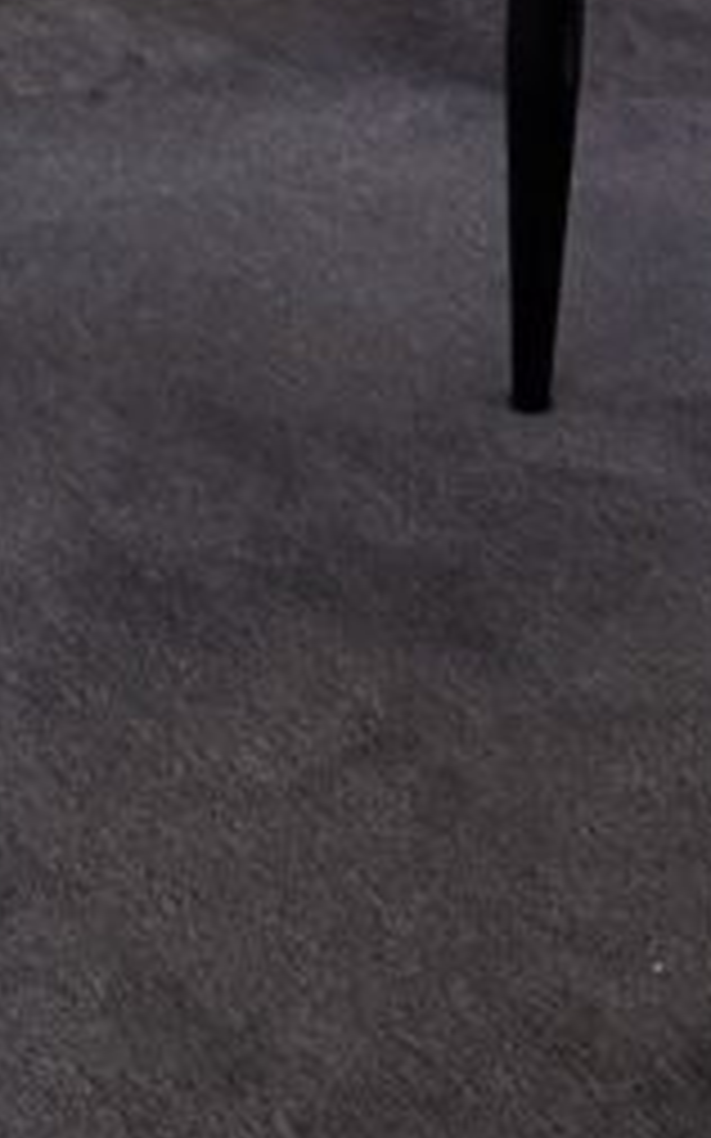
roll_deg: +2.9
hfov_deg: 10.9
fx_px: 3195
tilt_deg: -13.9
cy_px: -720
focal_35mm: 103
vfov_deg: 17.5
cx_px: -954
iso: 320
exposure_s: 1/58
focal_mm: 6.76
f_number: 1.78
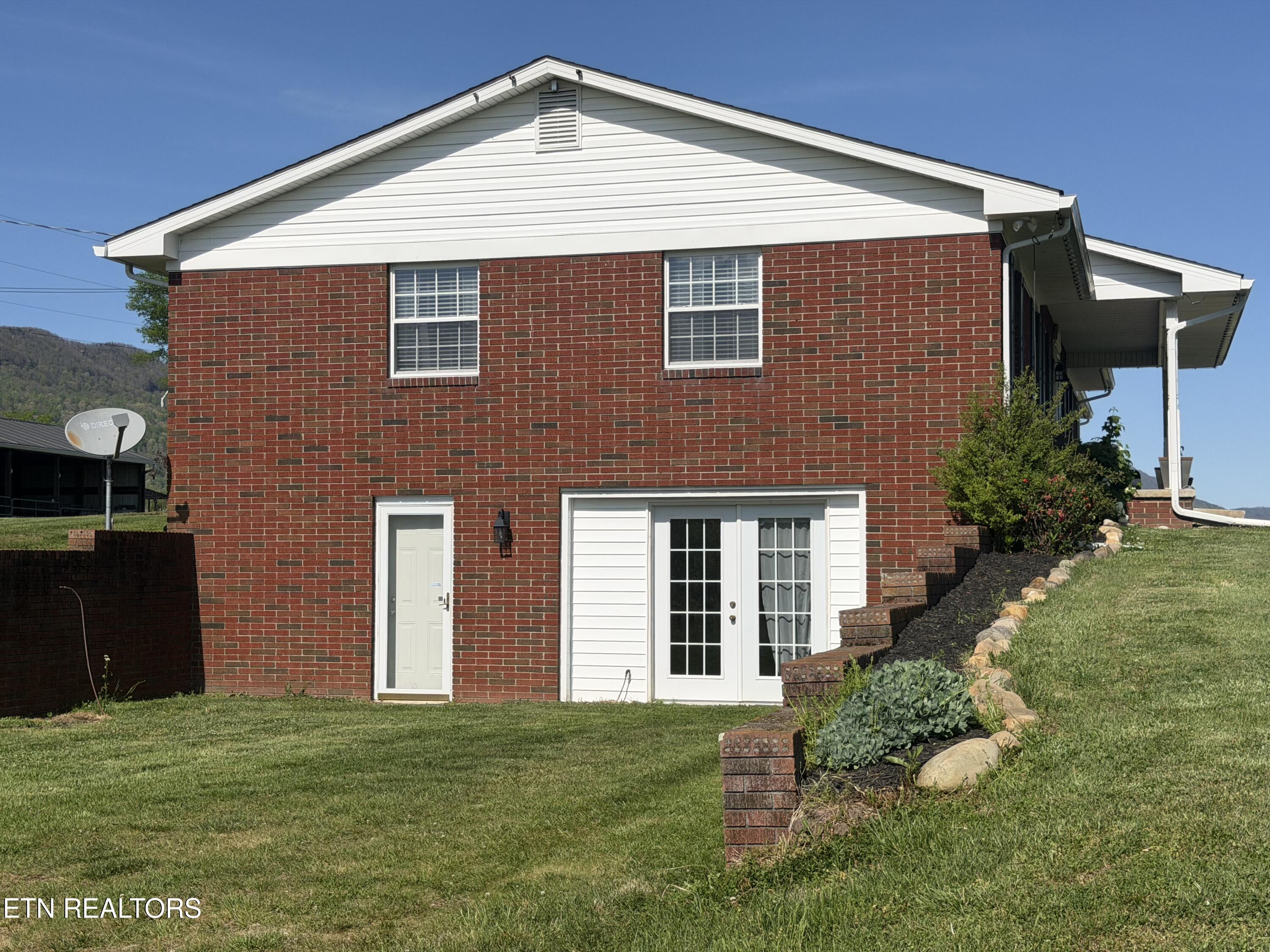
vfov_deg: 30.3
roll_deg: -0.1
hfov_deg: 39.7
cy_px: 476
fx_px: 1761
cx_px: 635
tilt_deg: +2.4
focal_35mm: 48
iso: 80
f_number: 1.78
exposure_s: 1/9901
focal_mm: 6.76
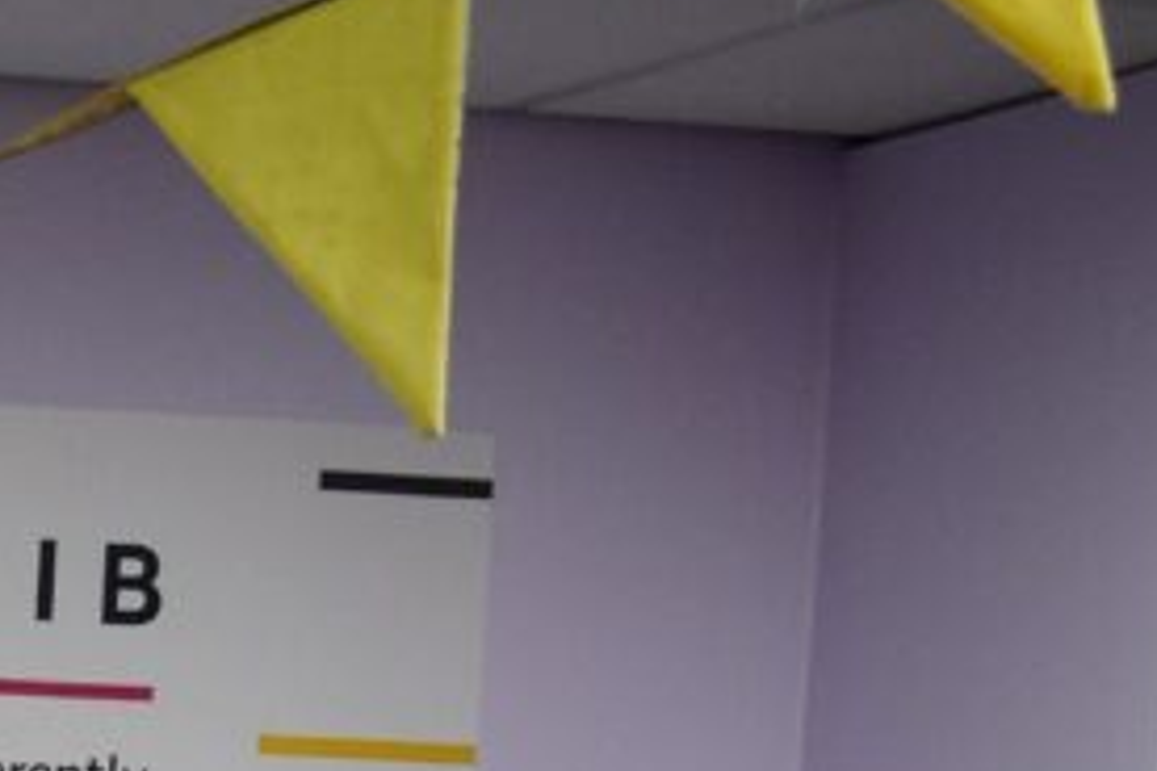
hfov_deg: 9.1
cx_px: -2155
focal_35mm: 188
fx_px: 6042
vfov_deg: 6.7
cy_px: 2238
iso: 400
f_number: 4
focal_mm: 18
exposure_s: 1/60
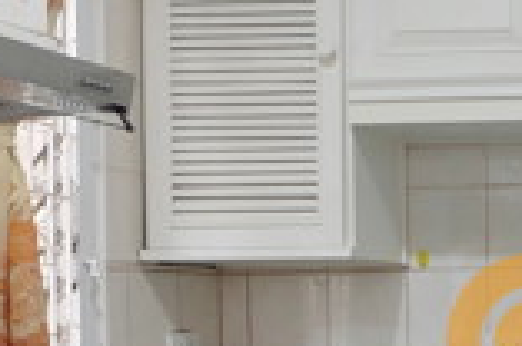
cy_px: 343
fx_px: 1331
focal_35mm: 92
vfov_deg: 14.6
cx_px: 841
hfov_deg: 18.8
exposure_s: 1/60
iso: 800
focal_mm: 16
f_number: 3.5
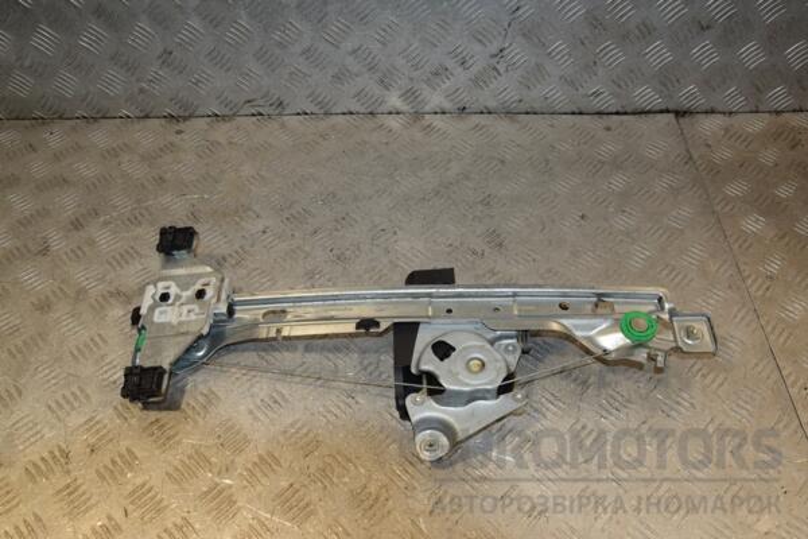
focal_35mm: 32
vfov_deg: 41.7
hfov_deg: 59.5
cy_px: 270
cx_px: 404
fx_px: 707
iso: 800
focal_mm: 21
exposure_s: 1/200
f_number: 10
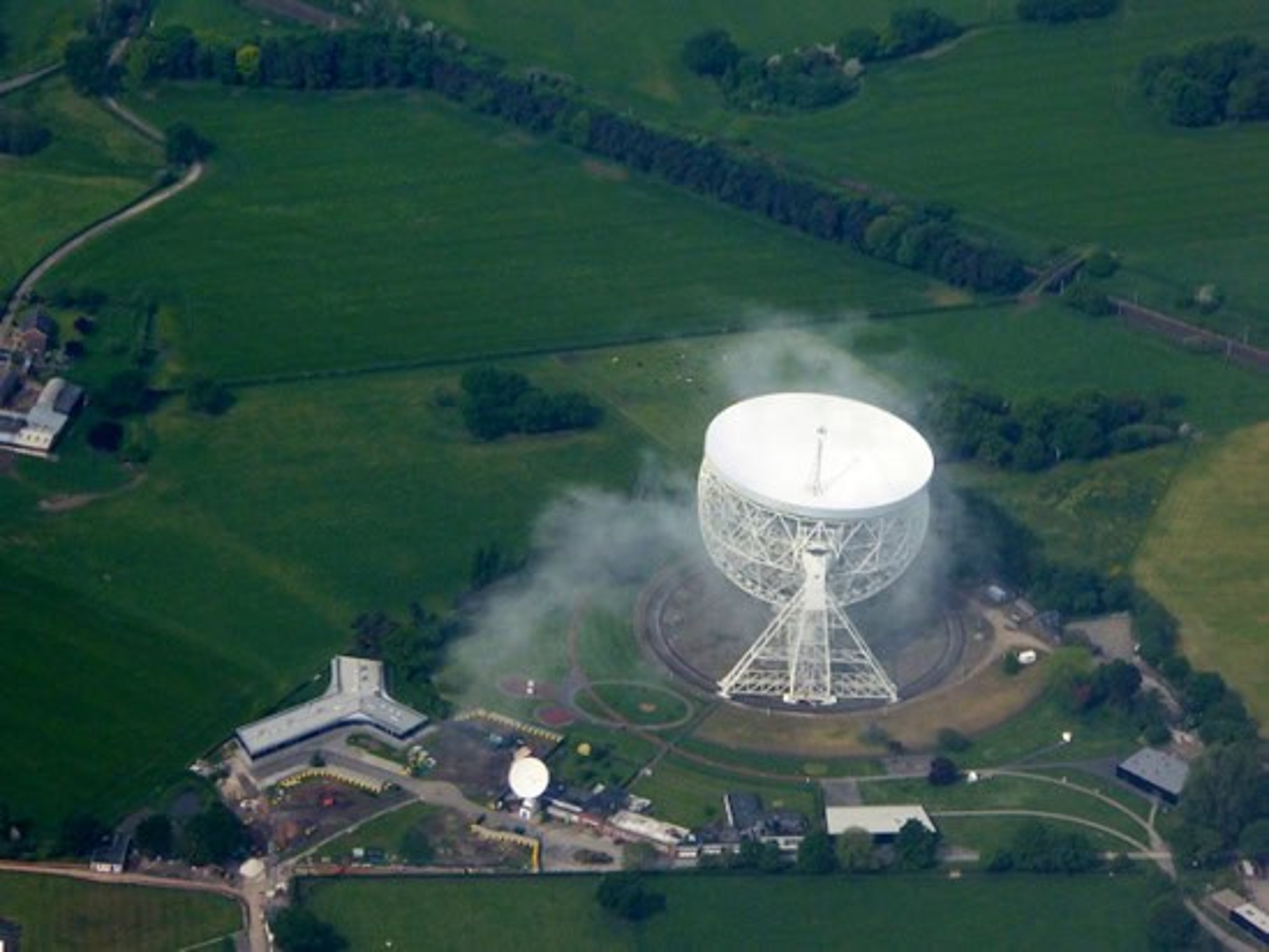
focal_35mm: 265
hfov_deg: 7.5
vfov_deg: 5.6
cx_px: 634
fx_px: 9717
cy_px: 476
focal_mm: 47.5
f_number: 5.6
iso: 400
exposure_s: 1/1300
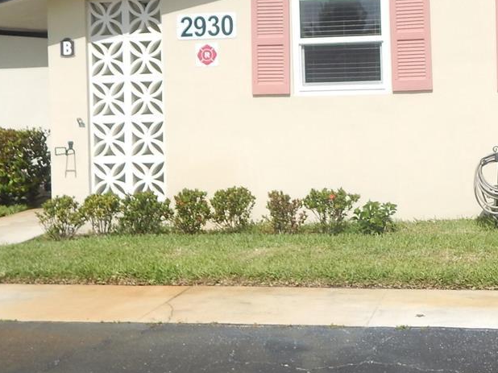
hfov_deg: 33.0
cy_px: 73
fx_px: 820
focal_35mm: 57
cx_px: 382
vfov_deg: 25.2
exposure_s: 1/1250
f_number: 6
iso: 125
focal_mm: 4
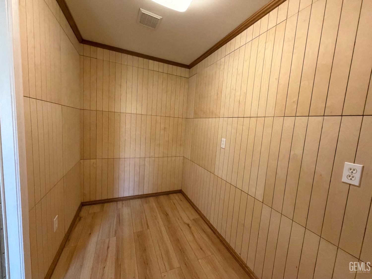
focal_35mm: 14
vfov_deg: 85.7
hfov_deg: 102.1
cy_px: 140
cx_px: 186
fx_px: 150
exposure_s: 1/60
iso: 400
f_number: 2.2
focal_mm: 2.22
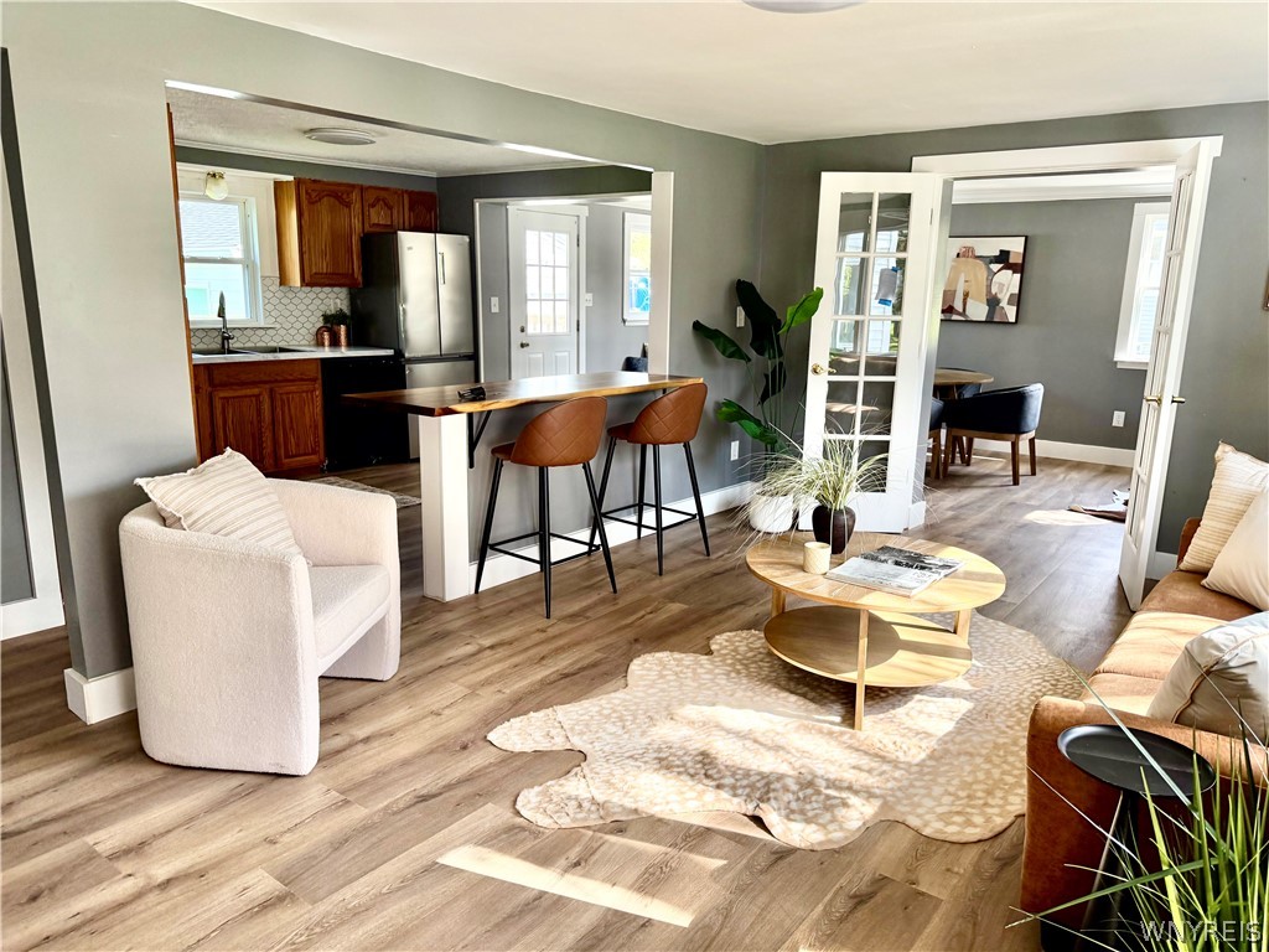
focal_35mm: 24
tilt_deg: -13.7
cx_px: 634
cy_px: 476
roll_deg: -0.9
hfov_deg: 71.6
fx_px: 880
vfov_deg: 56.8
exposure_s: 1/238
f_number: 1.78
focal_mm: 6.76
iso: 200
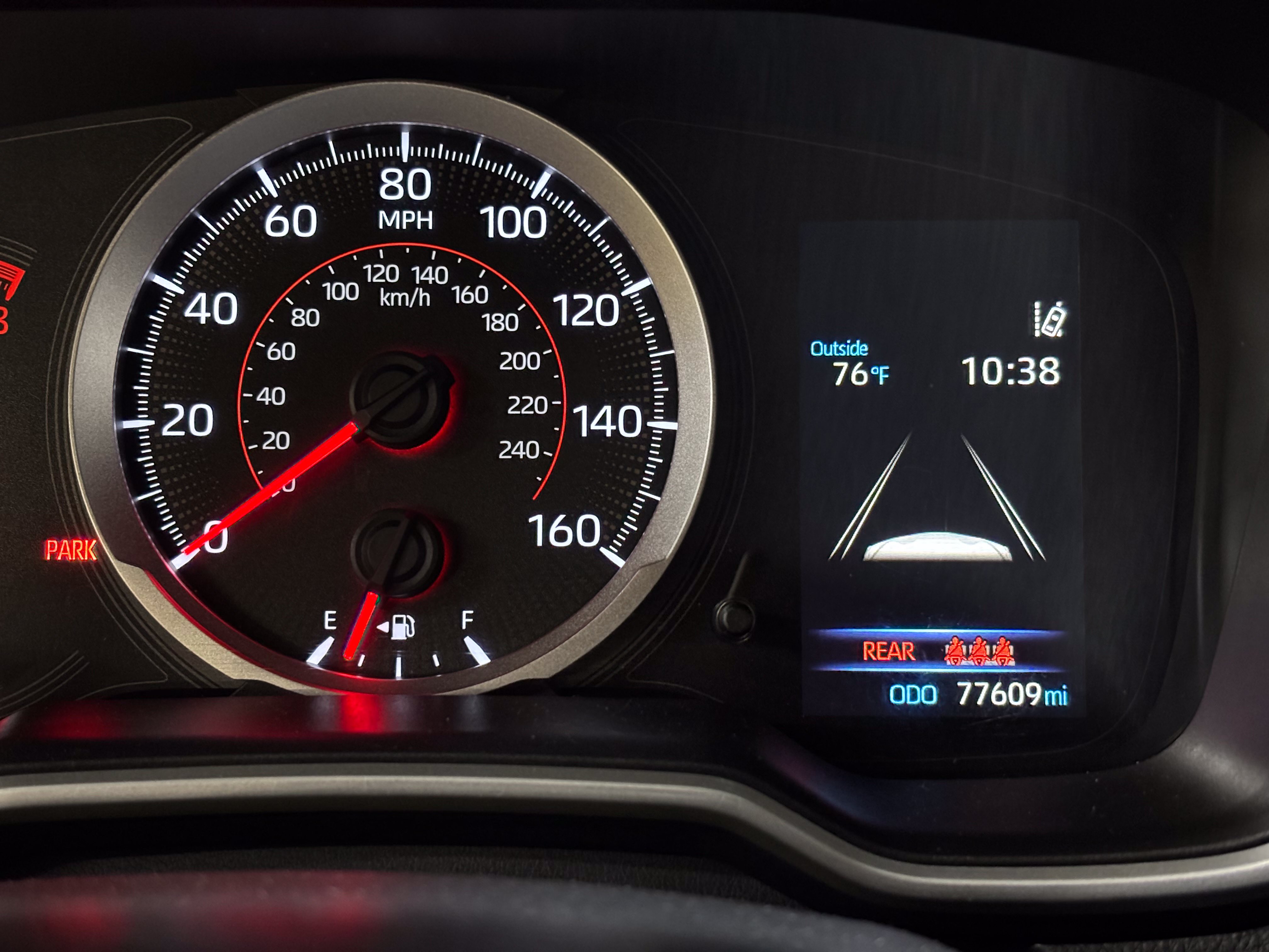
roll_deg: -0.3
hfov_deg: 36.8
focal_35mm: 52
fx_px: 1906
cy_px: 476
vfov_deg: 28.0
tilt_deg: -18.2
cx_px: 634
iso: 400
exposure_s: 1/20
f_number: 1.6
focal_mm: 5.96
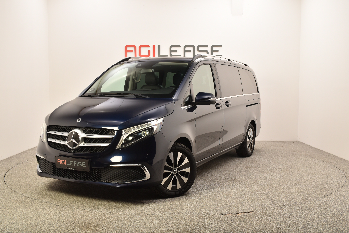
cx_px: 174
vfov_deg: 34.2
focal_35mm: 39
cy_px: 116
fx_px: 378
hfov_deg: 49.5
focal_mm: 26
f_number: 7.1
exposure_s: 1/200
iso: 100
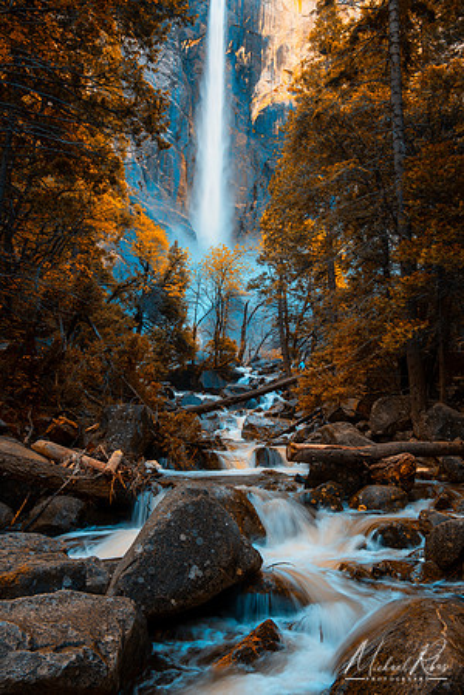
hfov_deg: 42.3
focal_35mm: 31
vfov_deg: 60.3
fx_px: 599
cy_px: 348
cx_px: 232
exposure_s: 1/4
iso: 64
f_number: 13
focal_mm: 31
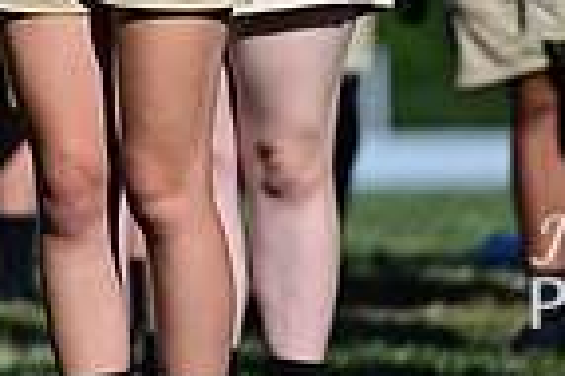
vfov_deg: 1.7
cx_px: 8
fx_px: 12729
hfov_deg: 2.5
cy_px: -267
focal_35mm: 812
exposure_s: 1/1600
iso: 80
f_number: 2.8
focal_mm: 200
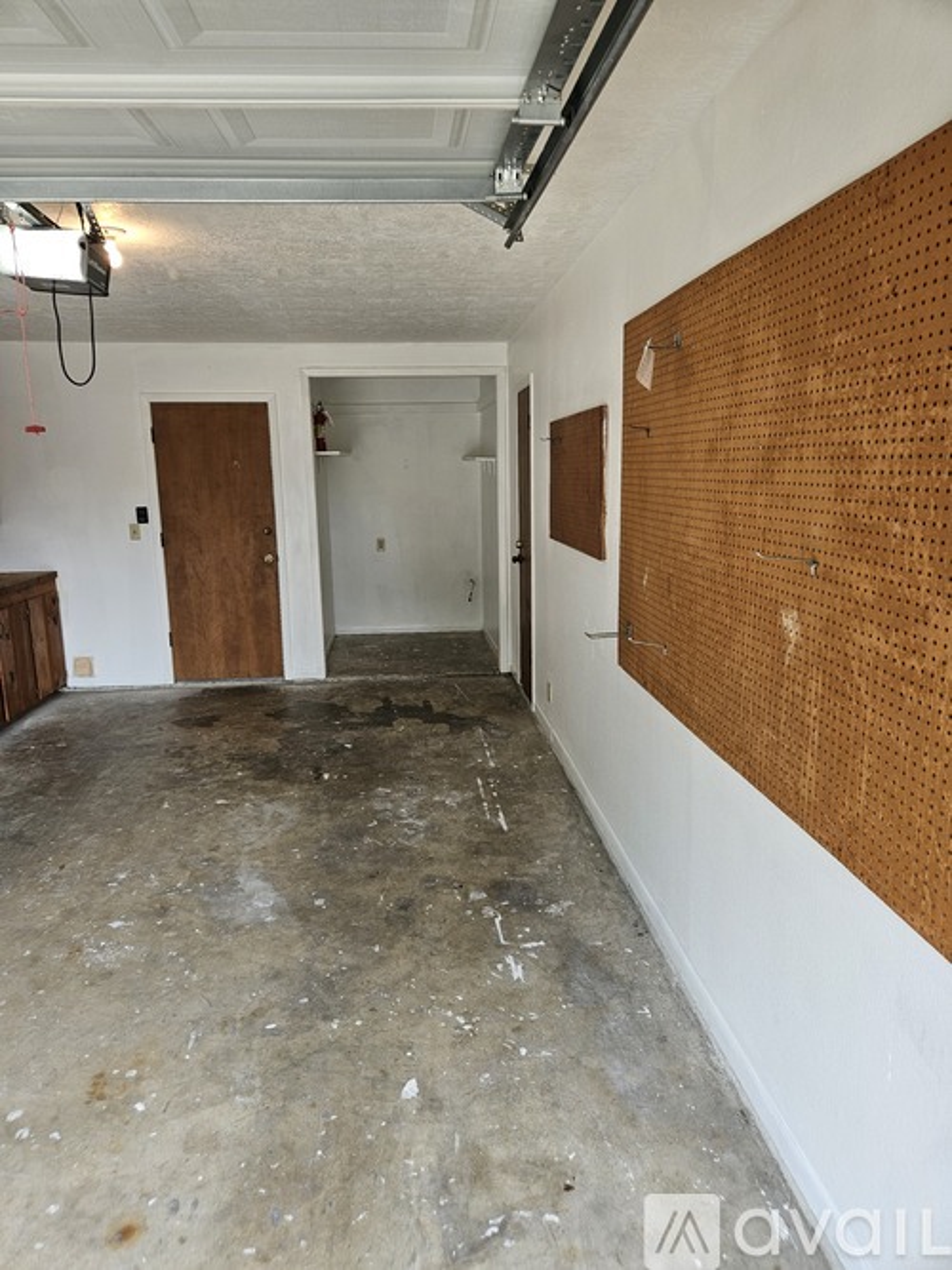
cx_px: 476
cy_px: 635
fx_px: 844
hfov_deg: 58.9
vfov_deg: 73.9
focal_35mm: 23
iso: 64
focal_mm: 5.4
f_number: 1.8
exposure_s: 1/120
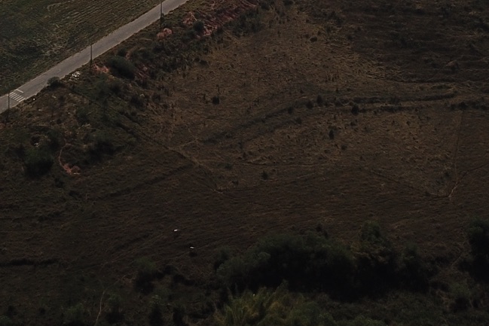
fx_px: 1019
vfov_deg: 16.4
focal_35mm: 75
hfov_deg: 27.0
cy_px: -178
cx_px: 256
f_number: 2.2
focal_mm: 4.73
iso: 100
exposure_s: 1/4016
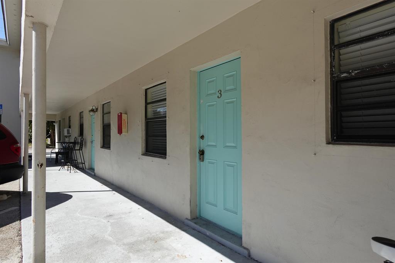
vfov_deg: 61.9
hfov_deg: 84.0
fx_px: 219
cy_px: 132
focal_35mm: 20
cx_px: 198
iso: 125
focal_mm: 7.6
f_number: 2
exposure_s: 1/3200
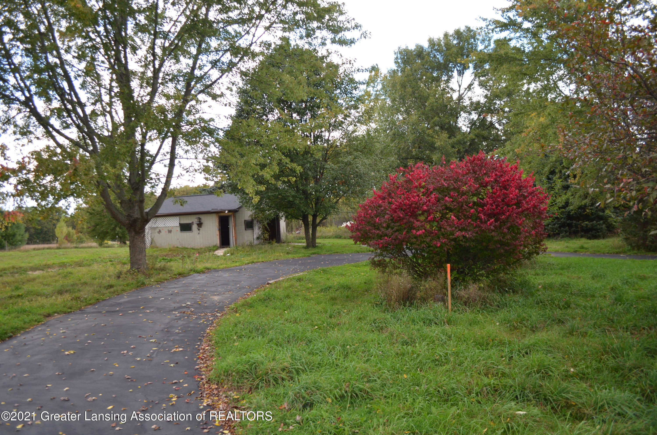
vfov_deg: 47.7
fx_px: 492
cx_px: 328
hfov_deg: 67.5
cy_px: 218
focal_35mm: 27
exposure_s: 1/125
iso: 220
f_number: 3.5
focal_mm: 18
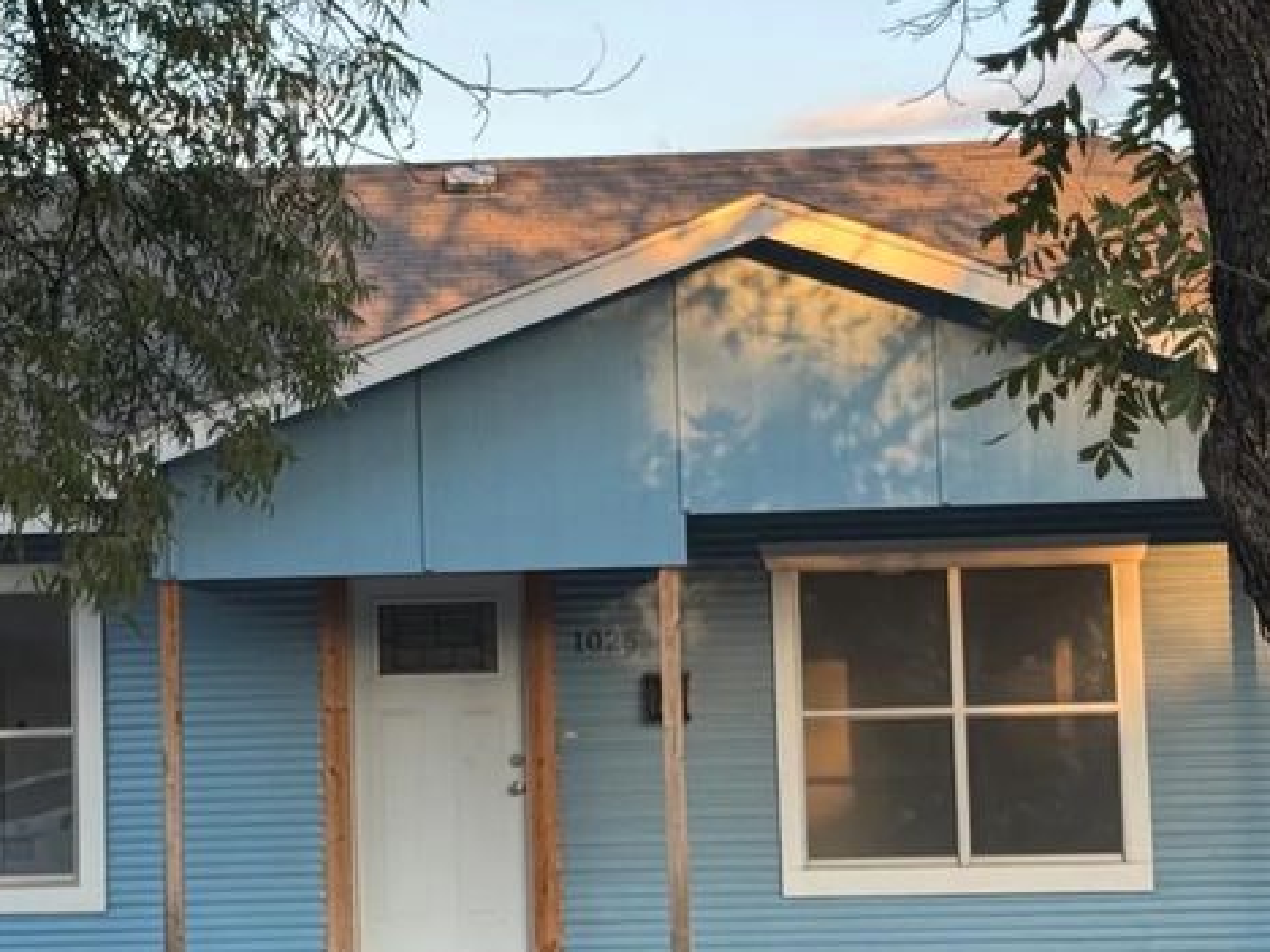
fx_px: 3852
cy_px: 494
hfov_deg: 18.6
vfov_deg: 14.1
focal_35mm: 105
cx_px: 383
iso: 64
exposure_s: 1/436
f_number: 1.78
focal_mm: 6.76
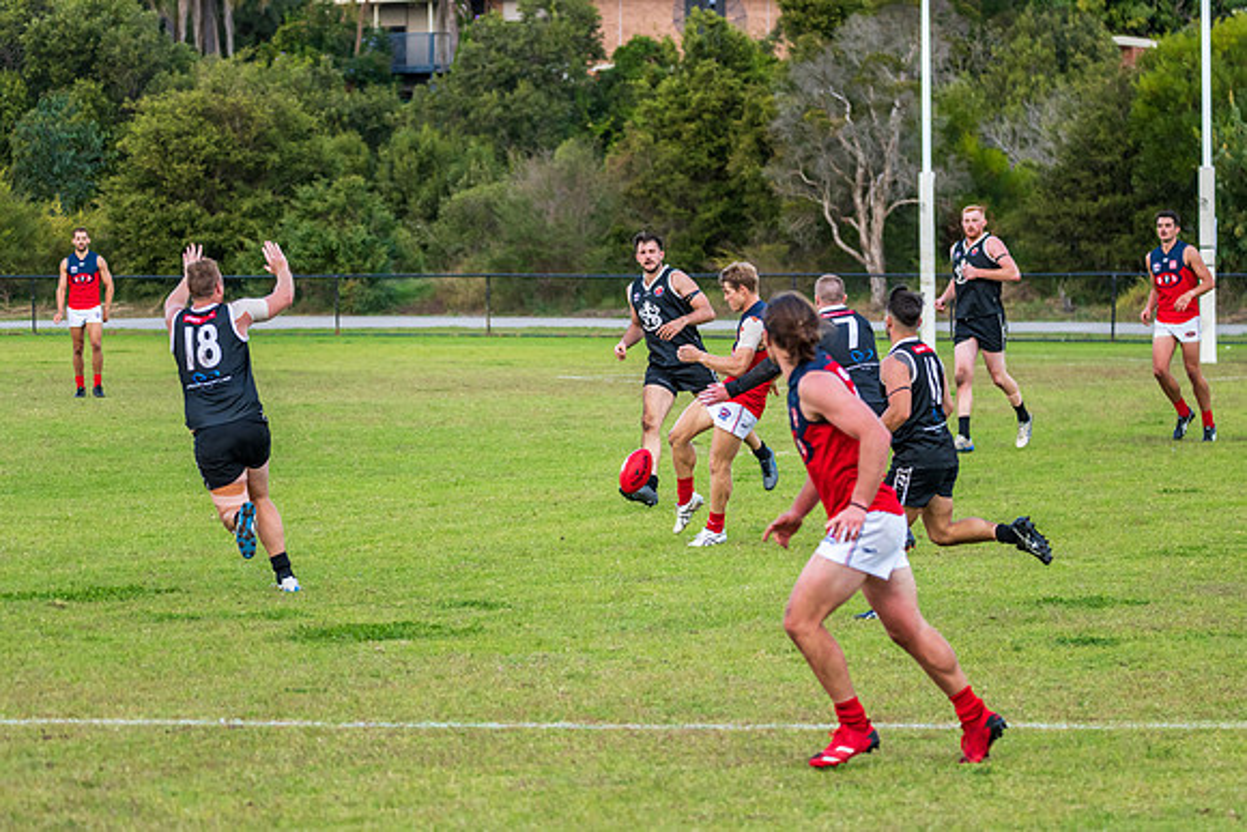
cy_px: 391
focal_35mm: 166
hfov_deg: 12.4
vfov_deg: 8.3
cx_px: 676
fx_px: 5758
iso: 1000
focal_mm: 150
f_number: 5.6
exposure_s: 1/1250
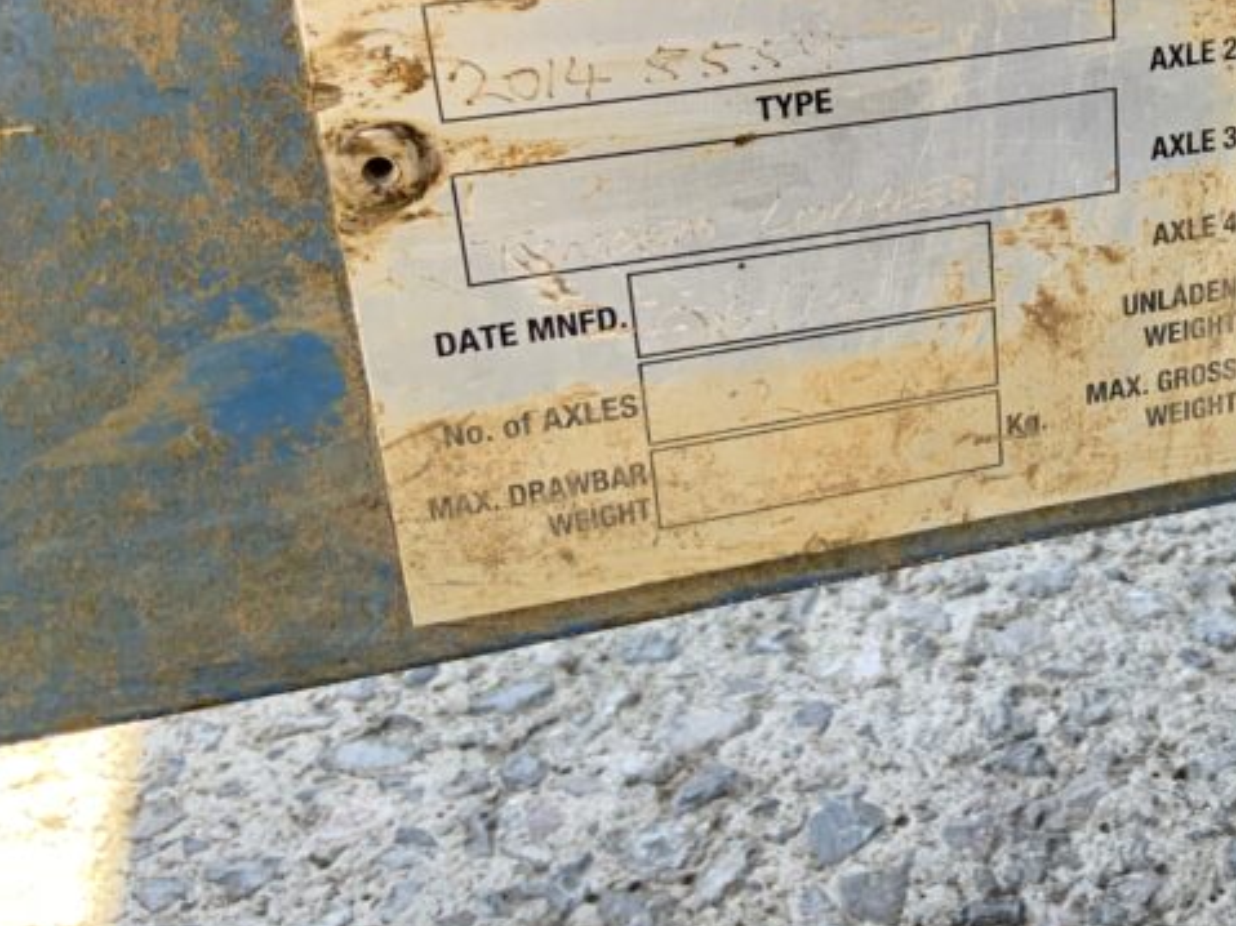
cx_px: 1231
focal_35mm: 62
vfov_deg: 22.9
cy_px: 54
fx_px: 2213
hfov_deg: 29.2
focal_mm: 3
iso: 20
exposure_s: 1/122
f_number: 1.8
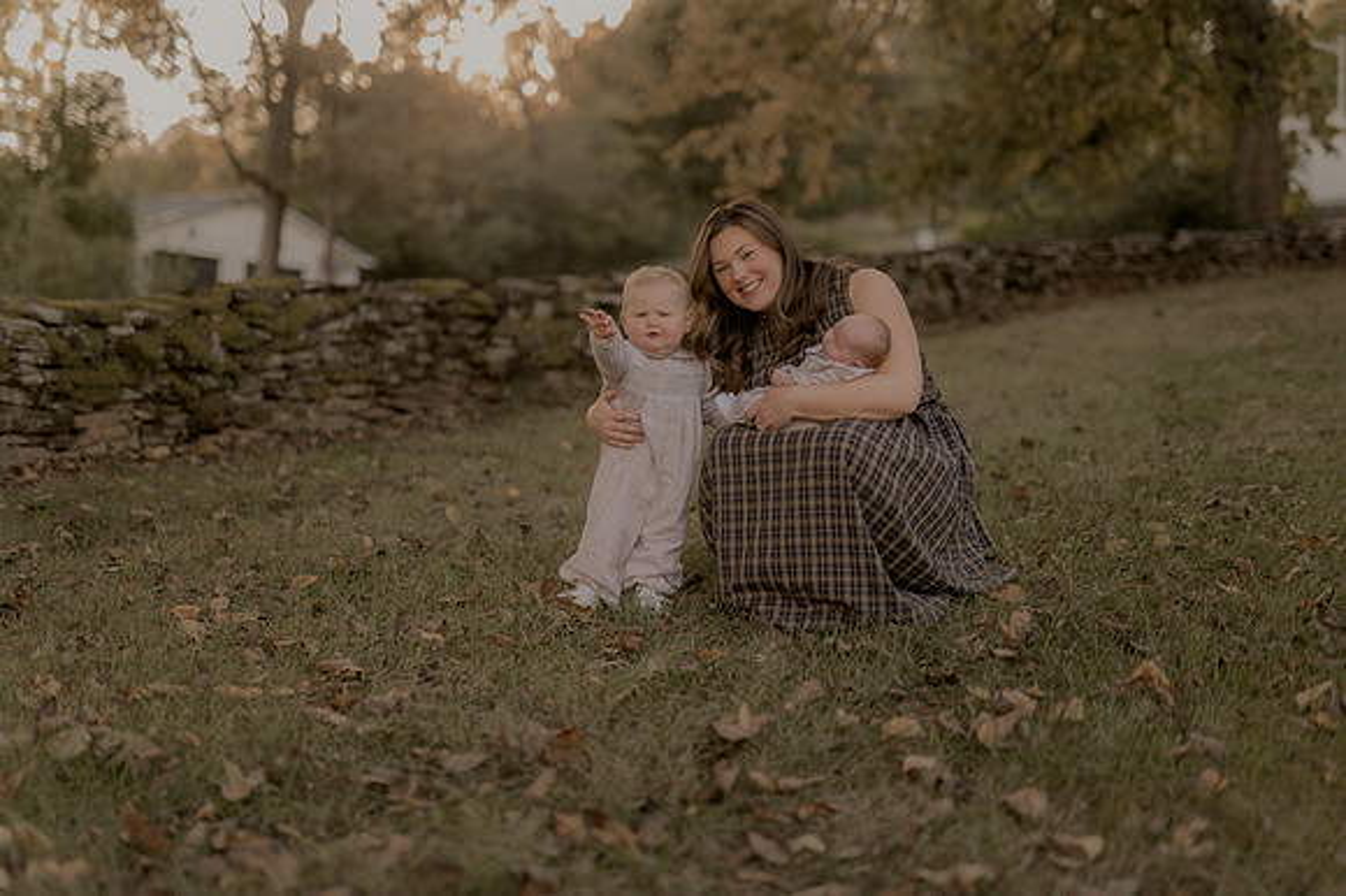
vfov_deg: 27.0
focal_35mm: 50
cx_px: 673
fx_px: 1868
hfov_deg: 39.6
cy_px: 448
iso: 160
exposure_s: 1/500
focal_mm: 50
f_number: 1.8
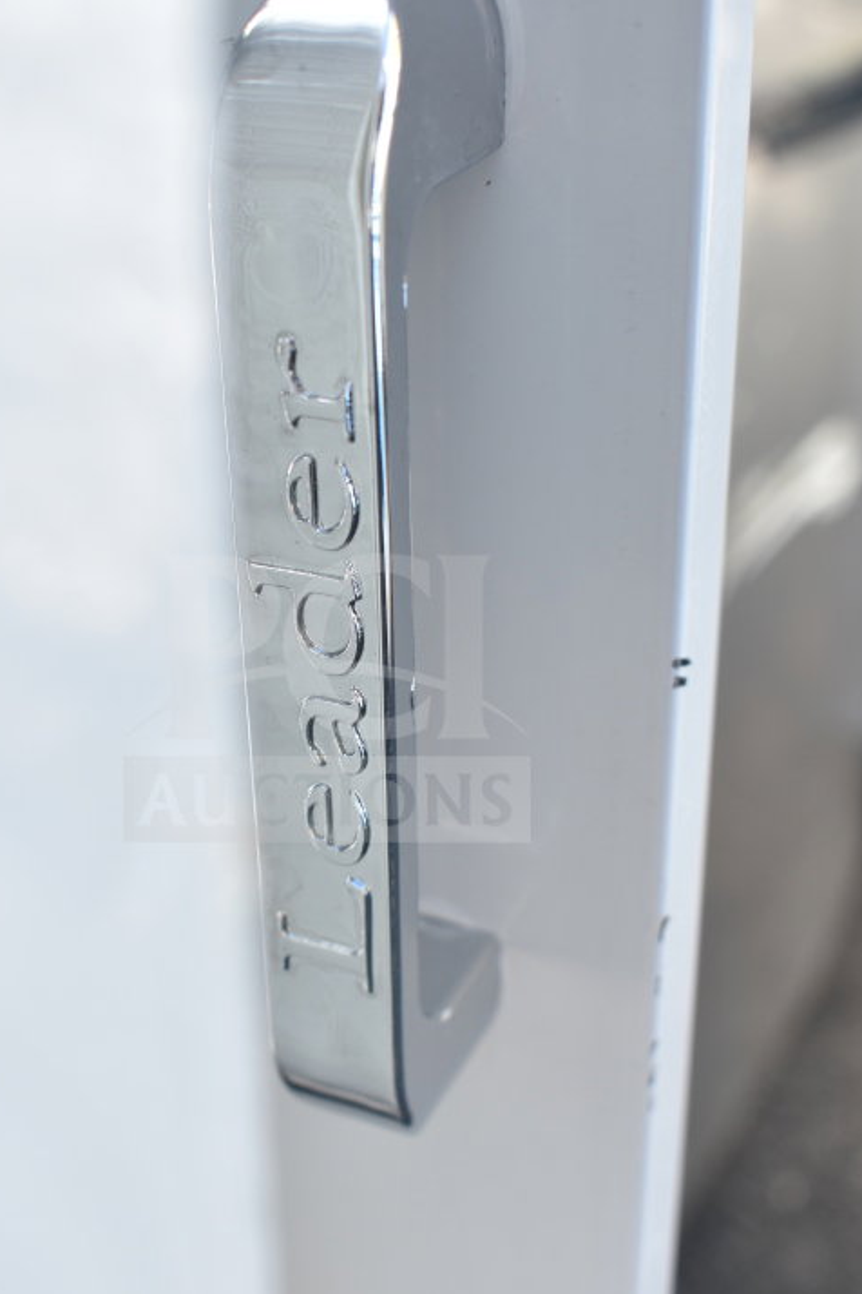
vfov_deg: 39.6
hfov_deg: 26.9
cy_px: 699
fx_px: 1796
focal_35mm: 50
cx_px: 326
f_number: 5
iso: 200
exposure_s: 1/100
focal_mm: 26
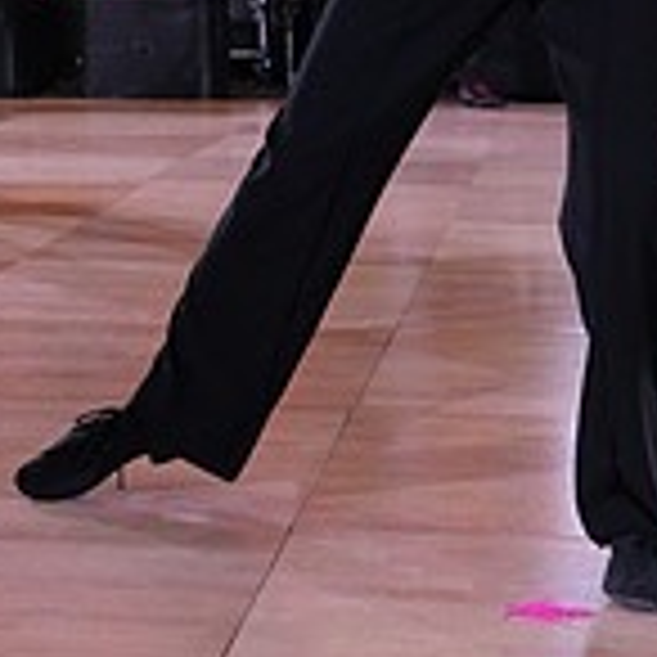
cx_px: -97
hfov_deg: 13.3
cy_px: -180
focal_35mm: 128
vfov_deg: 13.2
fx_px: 2749
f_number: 5
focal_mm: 38
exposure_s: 1/250
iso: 2500
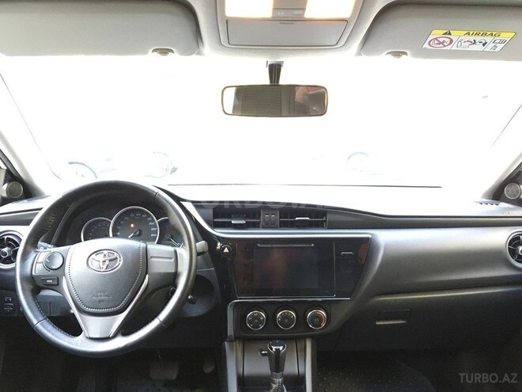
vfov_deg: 48.2
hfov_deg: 61.7
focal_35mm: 29
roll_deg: -1.4
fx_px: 437
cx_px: 261
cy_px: 196
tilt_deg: -7.3
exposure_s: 1/25
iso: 200
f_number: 2.2
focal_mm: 4.15
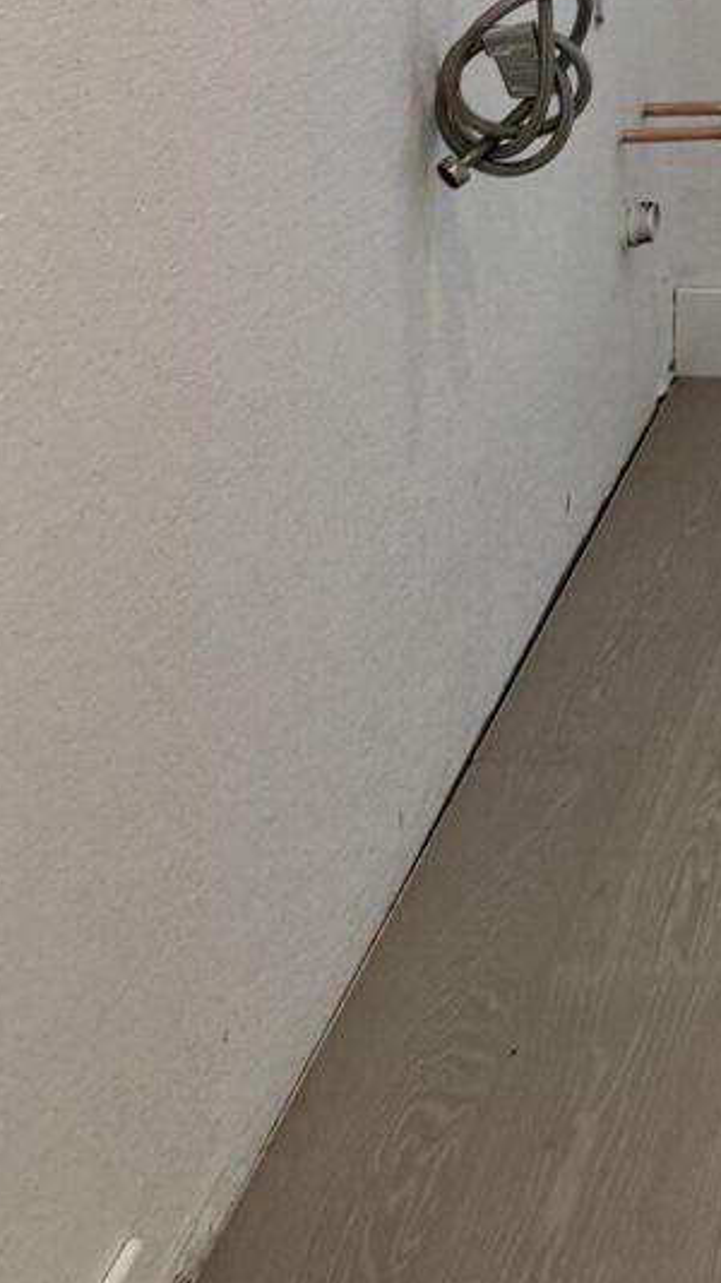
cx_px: 1341
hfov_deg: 11.4
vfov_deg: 19.9
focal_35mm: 98
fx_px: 3334
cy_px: -423
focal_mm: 6.76
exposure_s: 1/120
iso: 125
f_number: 1.78
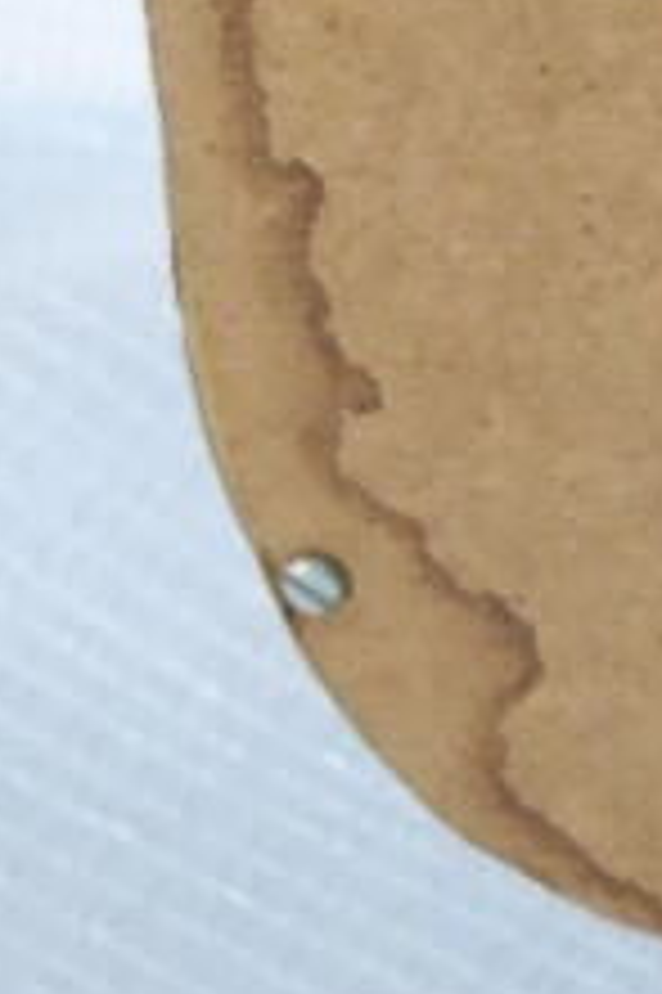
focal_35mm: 235
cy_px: -1678
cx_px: 1693
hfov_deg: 5.6
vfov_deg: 7.9
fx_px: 6492
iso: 800
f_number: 6.3
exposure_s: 1/30
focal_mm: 20
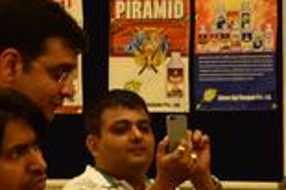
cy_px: 97
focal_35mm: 319
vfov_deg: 4.3
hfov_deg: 6.5
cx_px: 44
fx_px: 2531
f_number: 5.6
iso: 2500
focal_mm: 55
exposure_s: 1/60
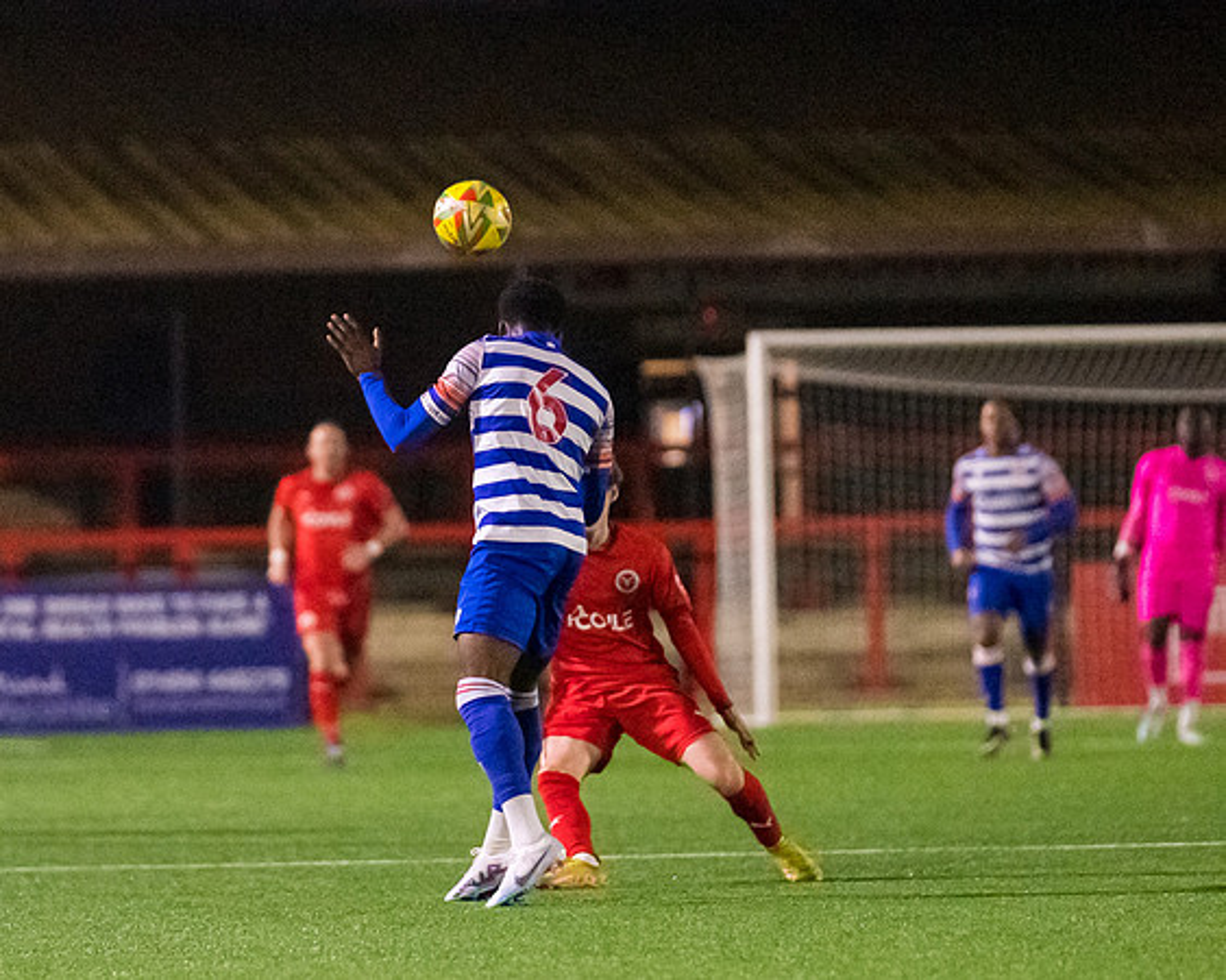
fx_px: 15822
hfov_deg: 4.4
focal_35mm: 436
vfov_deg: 3.5
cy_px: 462
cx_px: 370
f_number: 2.8
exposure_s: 1/1250
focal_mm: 220
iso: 8000
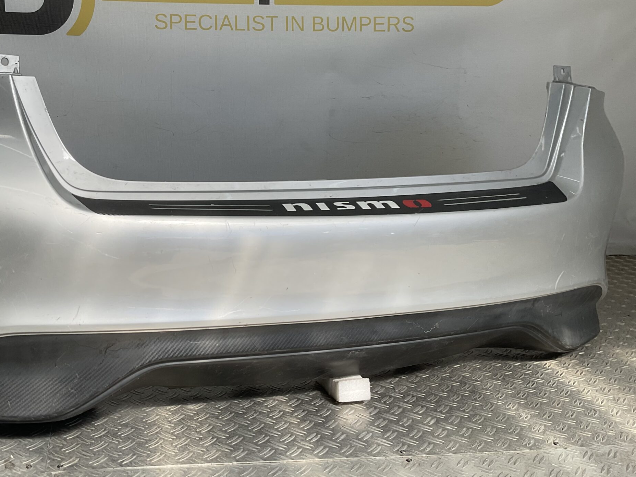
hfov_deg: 45.9
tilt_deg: -11.7
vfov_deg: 35.9
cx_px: 200
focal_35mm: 40
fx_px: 735
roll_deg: -2.0
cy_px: 210
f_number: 1.8
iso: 16
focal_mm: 3
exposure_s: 1/719
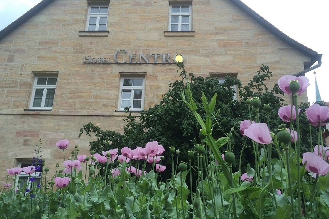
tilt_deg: +16.0
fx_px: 283
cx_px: 165
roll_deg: -4.5
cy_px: 106
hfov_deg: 60.3
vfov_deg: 42.3
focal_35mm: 31
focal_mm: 4.15
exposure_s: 1/622
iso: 32
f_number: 2.2
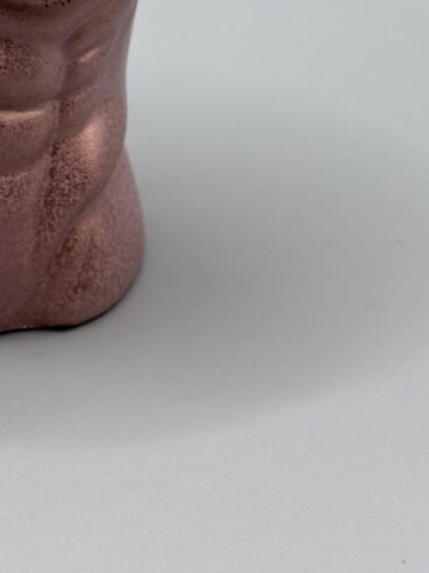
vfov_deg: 18.8
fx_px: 1670
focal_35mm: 101
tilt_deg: -20.5
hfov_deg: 14.4
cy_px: -24
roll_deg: -0.8
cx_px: -21
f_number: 1.78
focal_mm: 6.86
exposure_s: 1/182
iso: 50
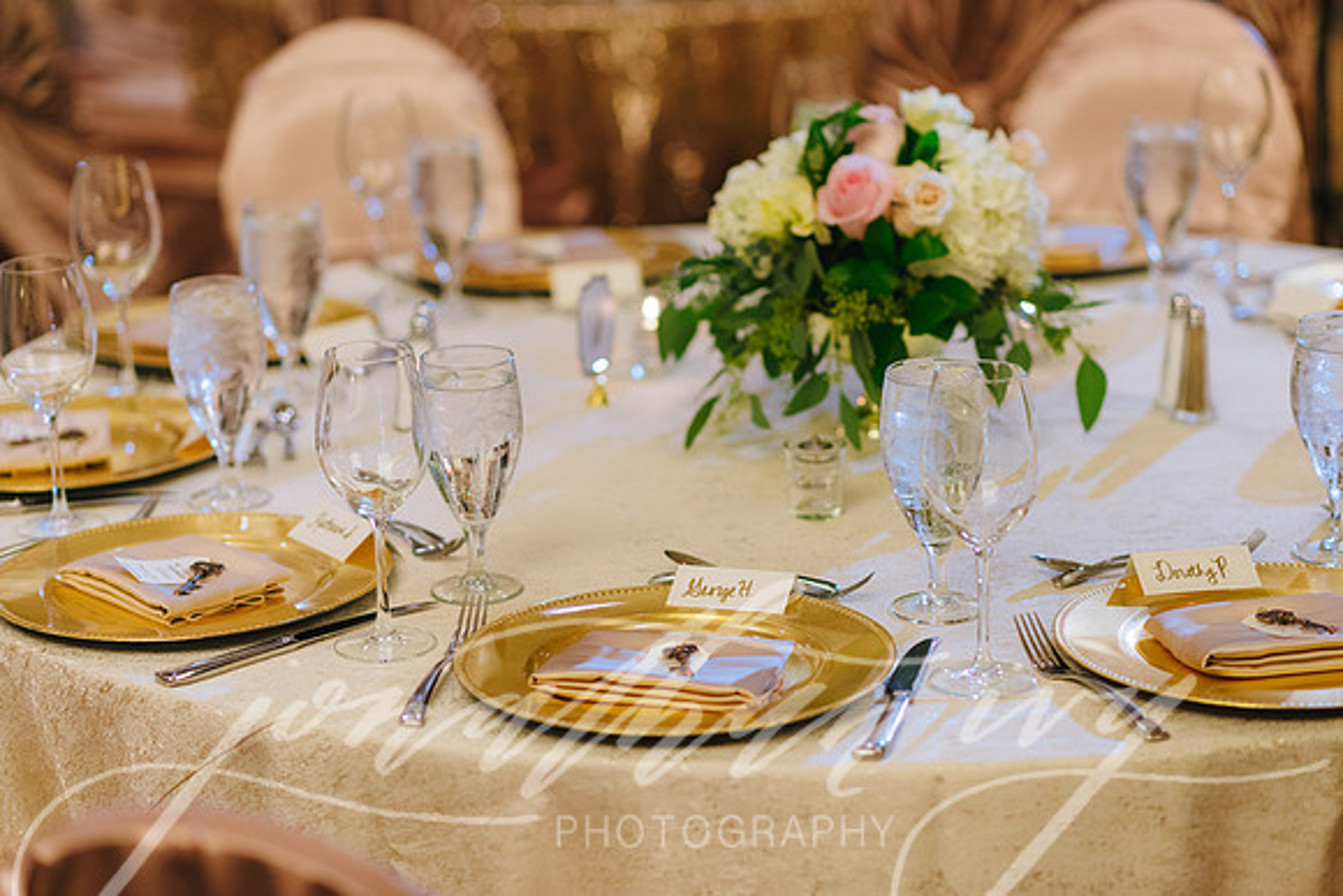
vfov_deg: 16.1
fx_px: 3172
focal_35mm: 85
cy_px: 448
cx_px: 672
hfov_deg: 23.9
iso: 1600
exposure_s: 1/125
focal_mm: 85
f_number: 2.2
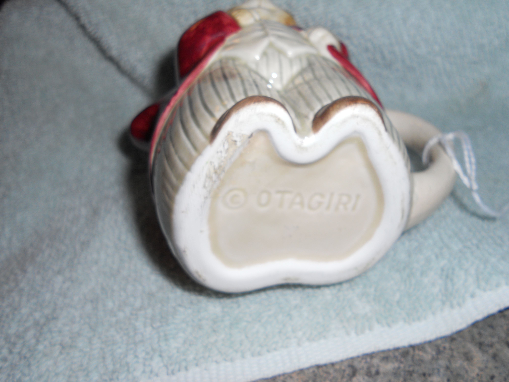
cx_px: 254
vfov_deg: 44.2
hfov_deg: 56.8
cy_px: 191
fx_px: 471
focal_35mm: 32
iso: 80
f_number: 8.8
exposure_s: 1/25
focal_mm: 5.8
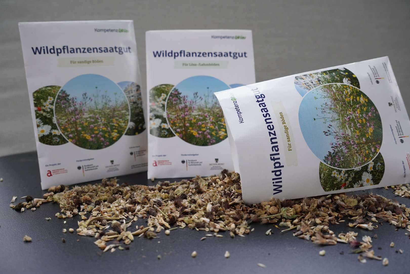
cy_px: 137
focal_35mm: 34
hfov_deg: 56.4
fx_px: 383
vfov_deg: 39.3
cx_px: 205
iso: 320
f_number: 5.6
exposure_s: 1/40
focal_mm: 22.4
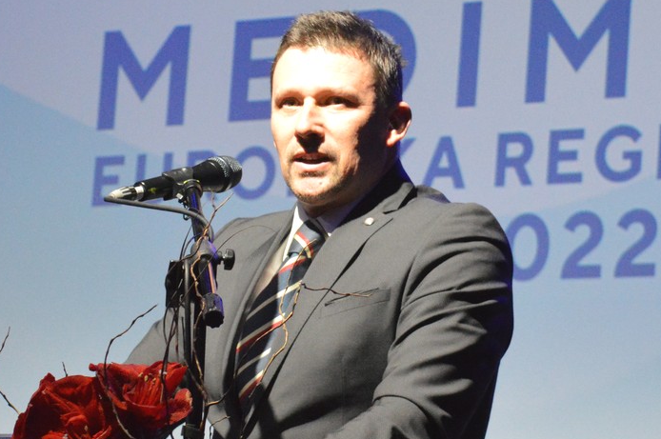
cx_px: 367
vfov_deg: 7.1
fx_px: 3543
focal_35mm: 193
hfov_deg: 10.7
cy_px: 213
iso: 3200
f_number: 5.6
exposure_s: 1/125
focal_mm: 55
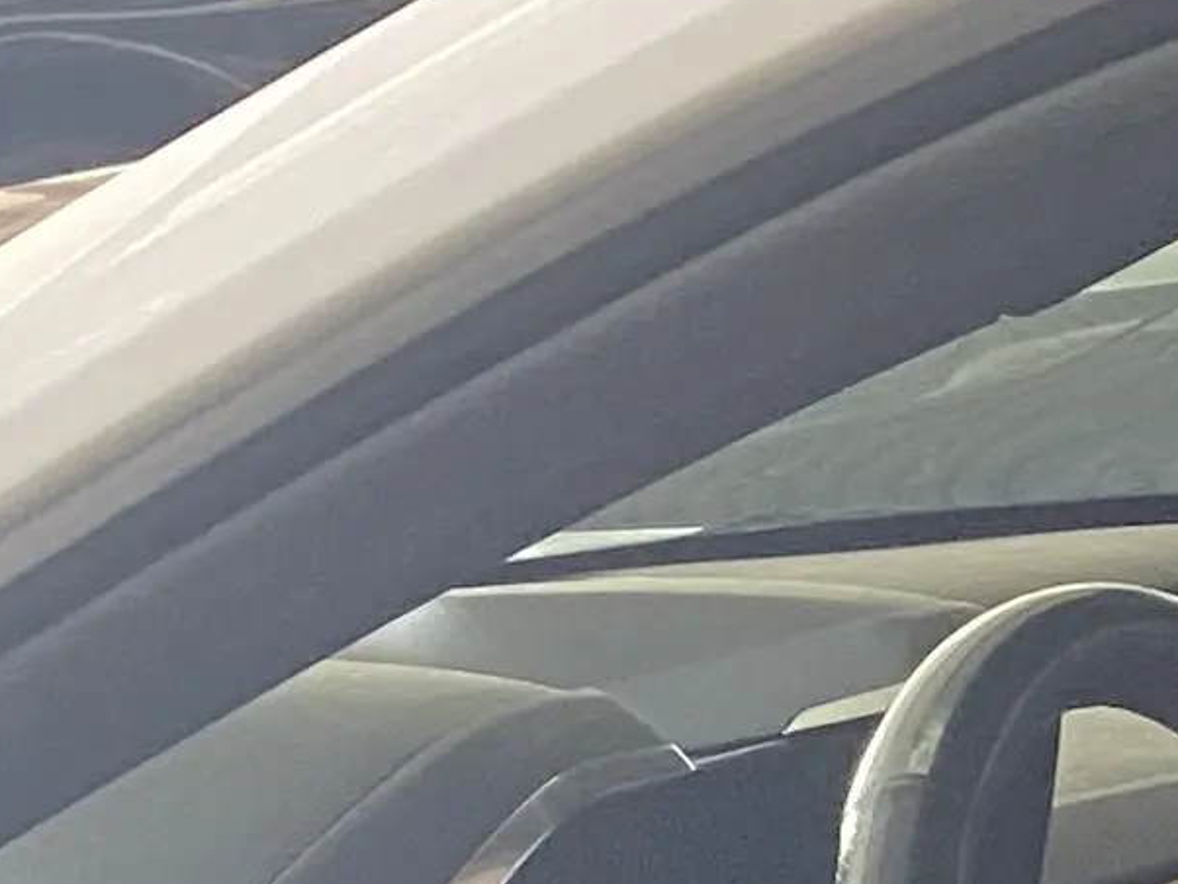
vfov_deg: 7.8
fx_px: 5924
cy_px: 2241
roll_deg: -0.3
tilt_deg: -22.5
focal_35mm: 174
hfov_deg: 11.0
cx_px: 1734
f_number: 1.8
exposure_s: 1/60
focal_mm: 4.25
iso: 320
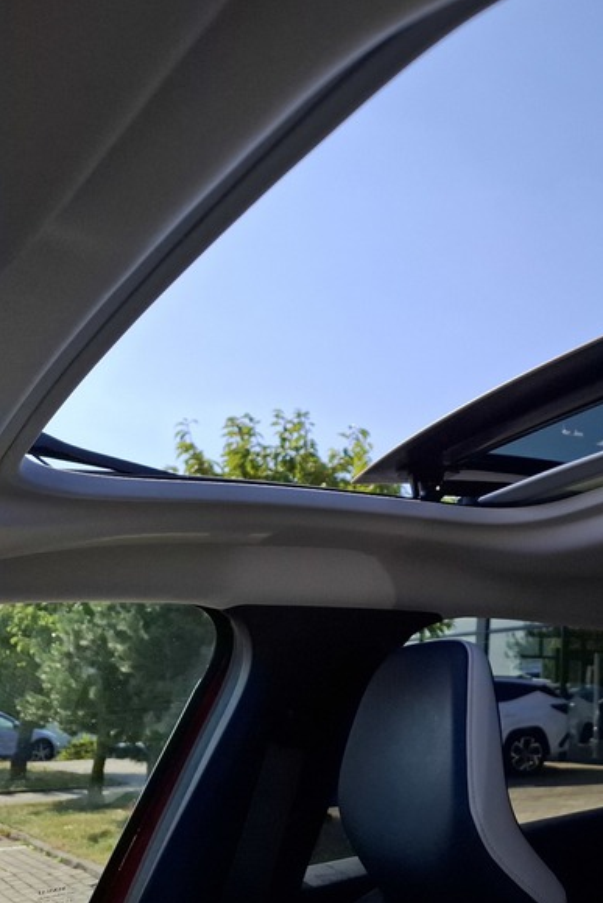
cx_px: 622
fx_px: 829
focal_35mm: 33
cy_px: 442
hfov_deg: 35.6
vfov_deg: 57.2
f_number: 1.8
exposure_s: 1/2331
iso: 50
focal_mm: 5.54
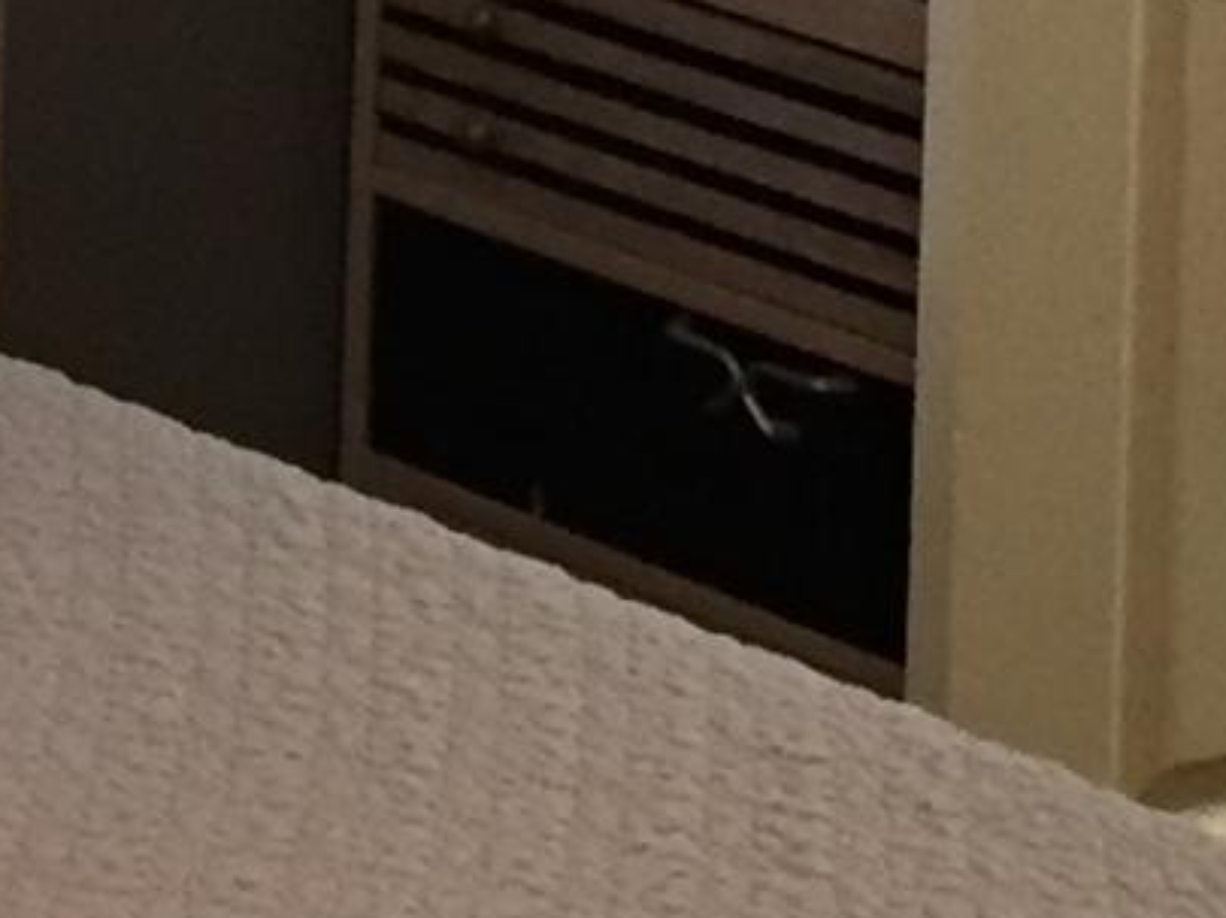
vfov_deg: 6.5
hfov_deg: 8.9
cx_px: -872
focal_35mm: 215
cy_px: -1397
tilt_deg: -3.8
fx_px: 7608
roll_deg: -1.1
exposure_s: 1/30
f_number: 2.2
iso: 160
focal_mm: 4.15
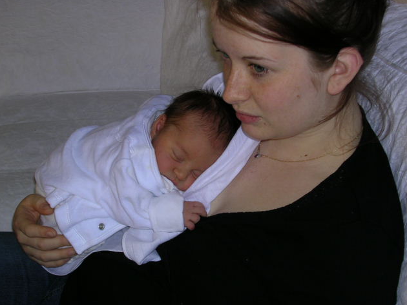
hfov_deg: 30.3
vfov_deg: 22.9
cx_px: 201
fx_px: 753
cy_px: 152
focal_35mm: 64
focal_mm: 9.6
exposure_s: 1/60.1
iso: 100
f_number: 3.5
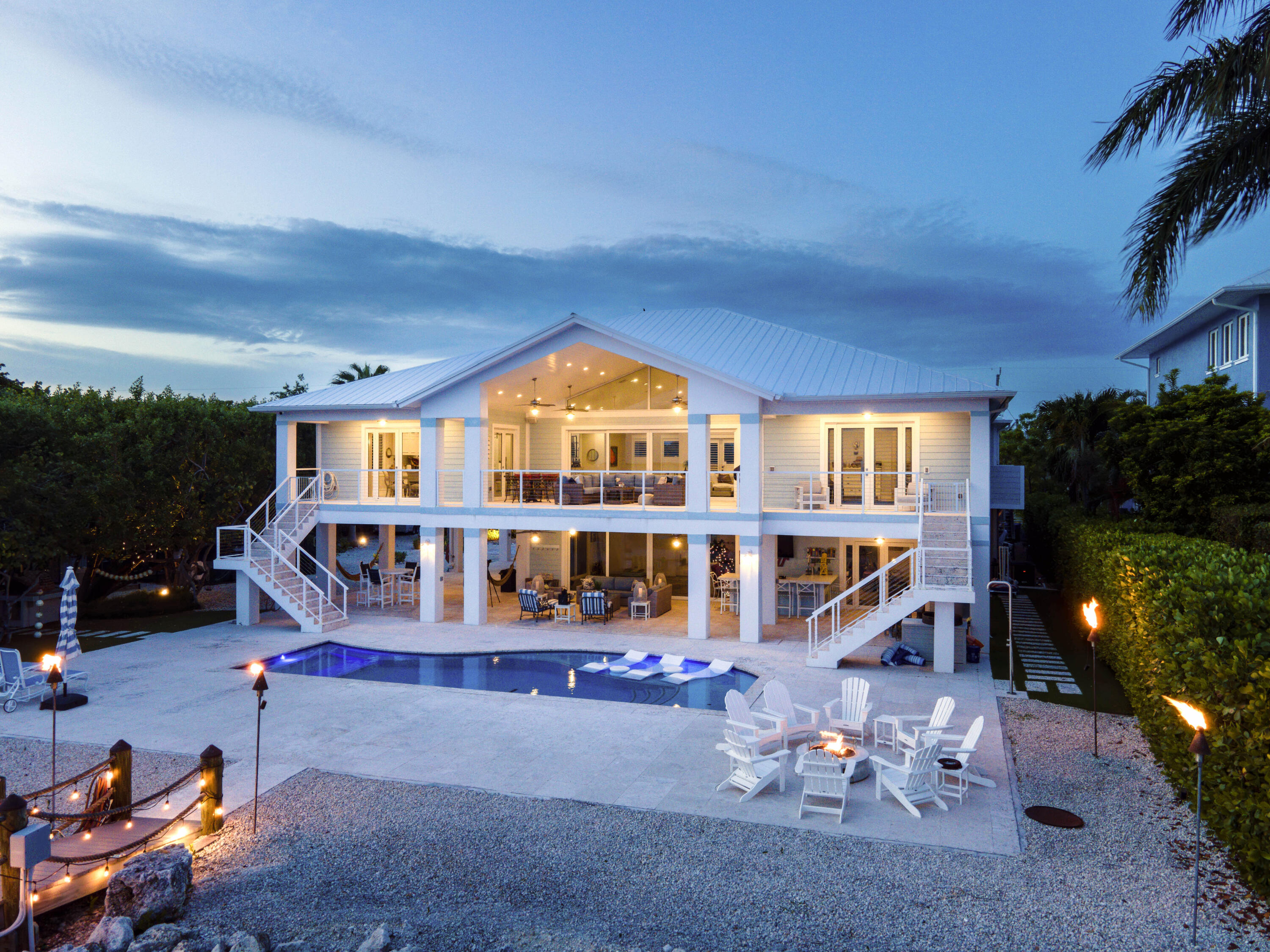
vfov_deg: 56.8
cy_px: 476
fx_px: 881
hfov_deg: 71.6
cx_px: 635
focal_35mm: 24
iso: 200
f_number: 2.8
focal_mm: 4.5
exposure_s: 1/8
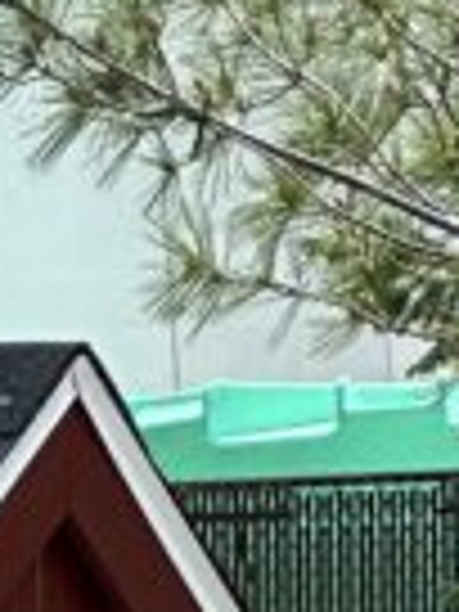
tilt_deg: -2.7
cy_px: 1598
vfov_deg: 3.4
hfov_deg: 2.5
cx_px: -824
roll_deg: +2.0
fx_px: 10254
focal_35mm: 580
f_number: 2.8
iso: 32
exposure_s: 1/497
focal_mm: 9
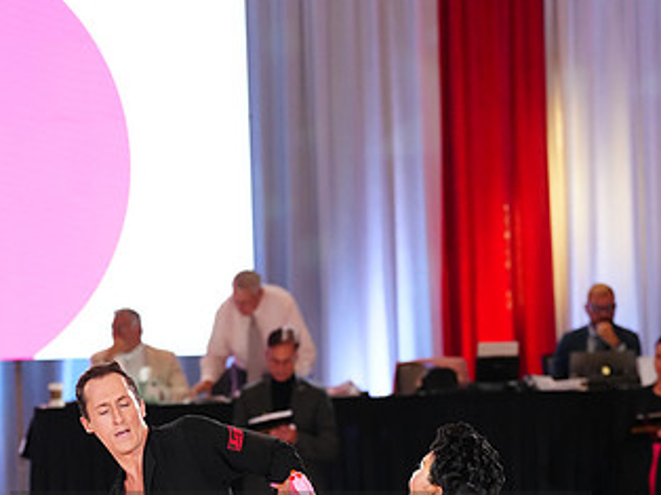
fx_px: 3053
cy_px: 562
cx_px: 302
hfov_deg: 12.4
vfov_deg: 9.2
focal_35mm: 160
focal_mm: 90
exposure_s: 1/640
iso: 3200
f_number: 2.8
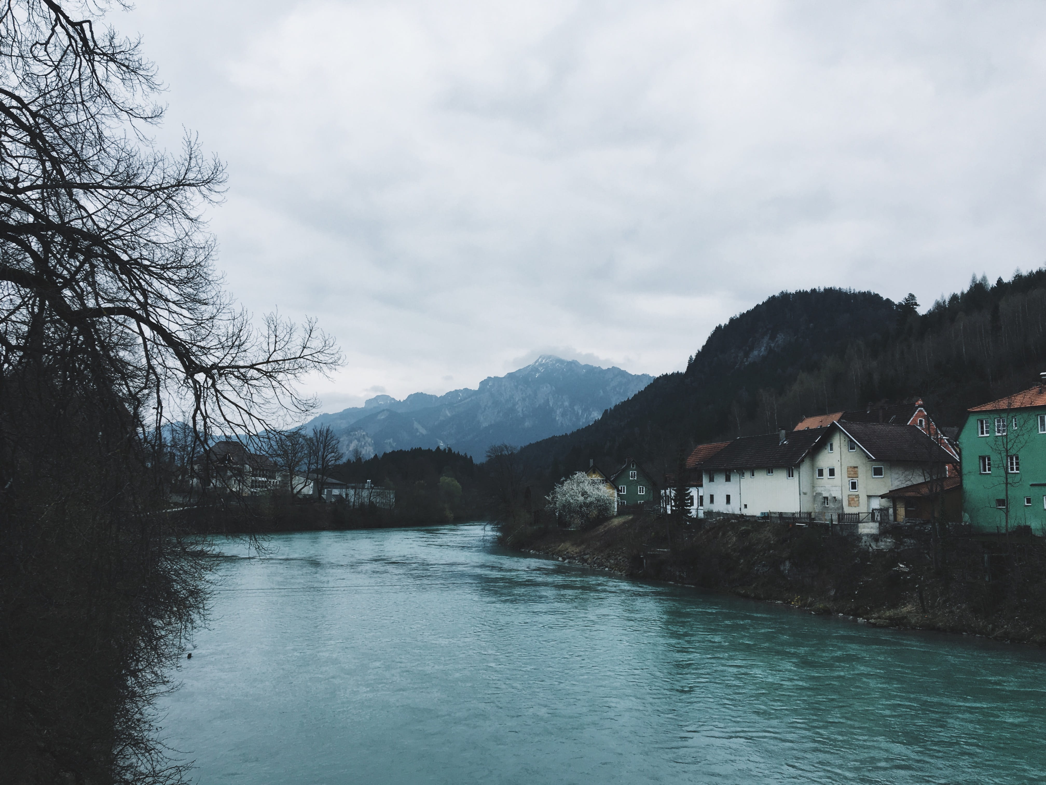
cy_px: 392
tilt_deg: +6.9
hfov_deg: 61.7
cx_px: 523
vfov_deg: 48.2
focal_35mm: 29
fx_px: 876
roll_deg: +0.0
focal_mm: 4.15
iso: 25
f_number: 2.2
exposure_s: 1/657
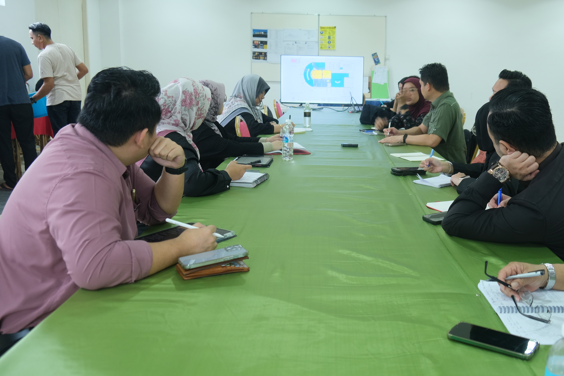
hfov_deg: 49.2
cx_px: 344
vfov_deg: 34.2
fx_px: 611
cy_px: 185
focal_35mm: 39
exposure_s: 1/27
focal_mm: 19
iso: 400
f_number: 3.6
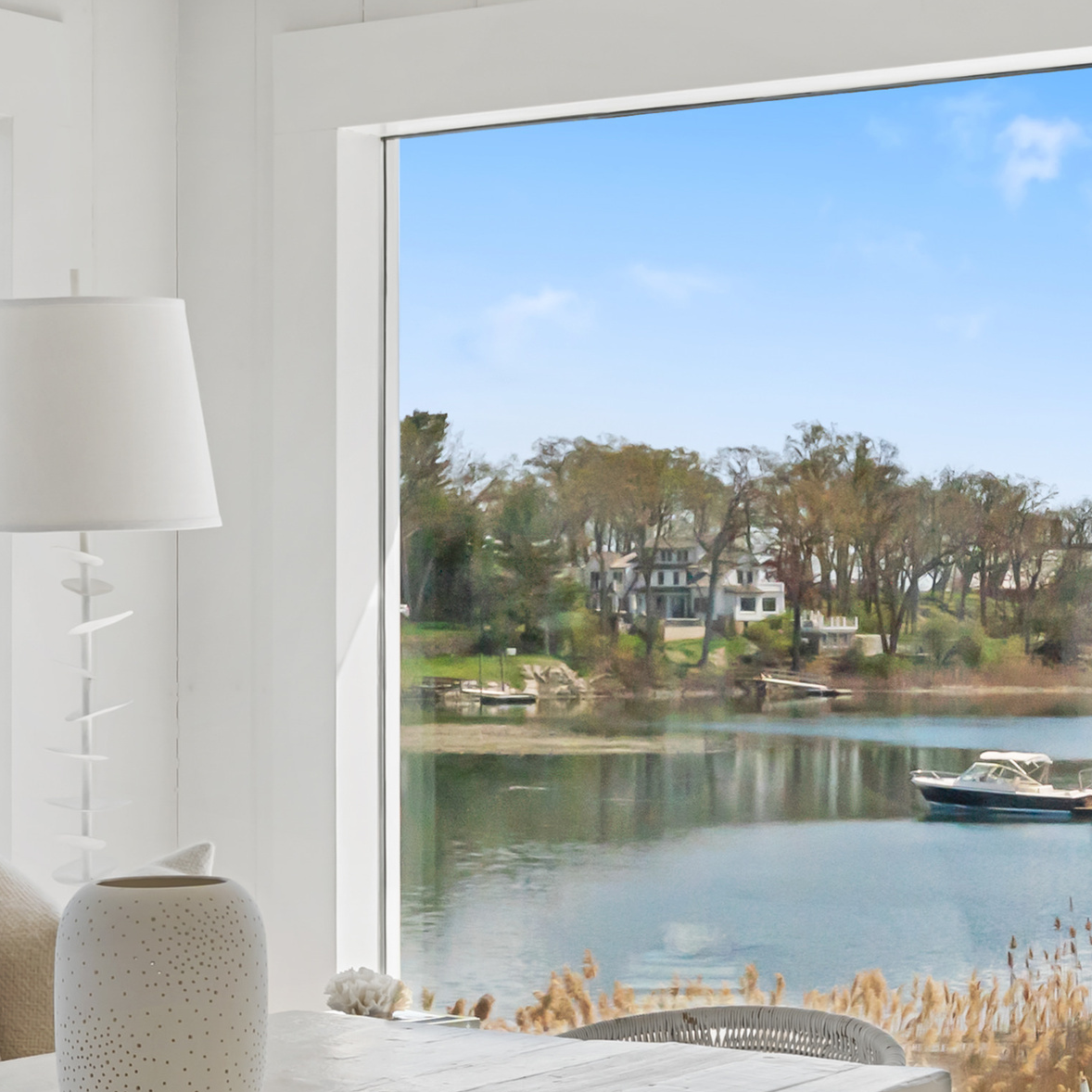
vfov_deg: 21.1
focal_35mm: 82
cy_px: 644
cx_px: 721
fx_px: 2927
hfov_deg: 21.1
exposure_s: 1/40
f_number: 8
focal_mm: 25
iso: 320
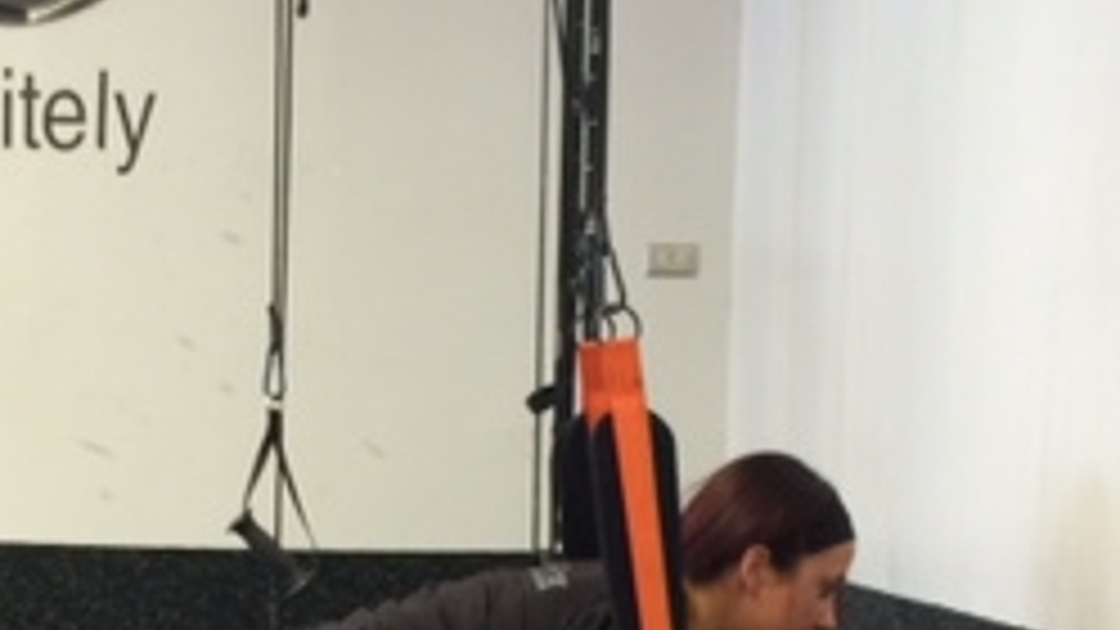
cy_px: 608
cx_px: 310
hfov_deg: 25.1
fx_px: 2494
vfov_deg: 14.2
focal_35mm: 84
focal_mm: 4.12
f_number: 2.2
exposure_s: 1/30
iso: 160
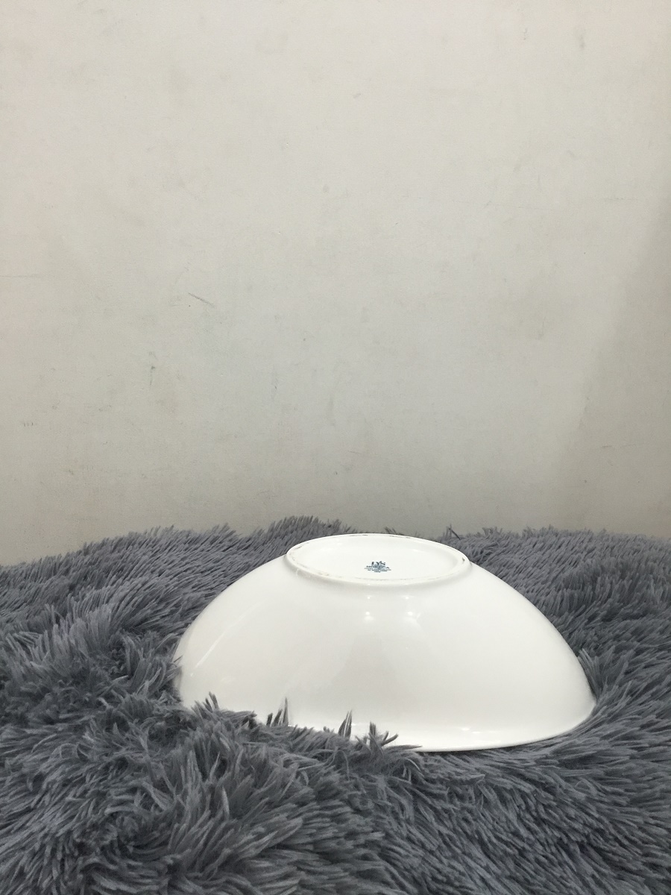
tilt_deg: -15.8
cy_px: 448
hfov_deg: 45.4
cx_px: 336
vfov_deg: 58.4
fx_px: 801
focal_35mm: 31
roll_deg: +0.6
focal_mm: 3.3
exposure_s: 1/33
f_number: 2.4
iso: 64
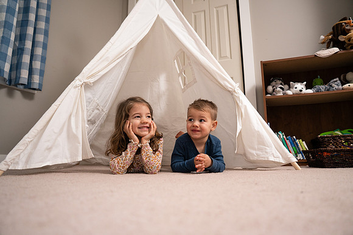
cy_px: 118
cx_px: 176
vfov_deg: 53.2
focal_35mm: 24
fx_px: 235
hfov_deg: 73.7
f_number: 2.8
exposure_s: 1/250
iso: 500
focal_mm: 24
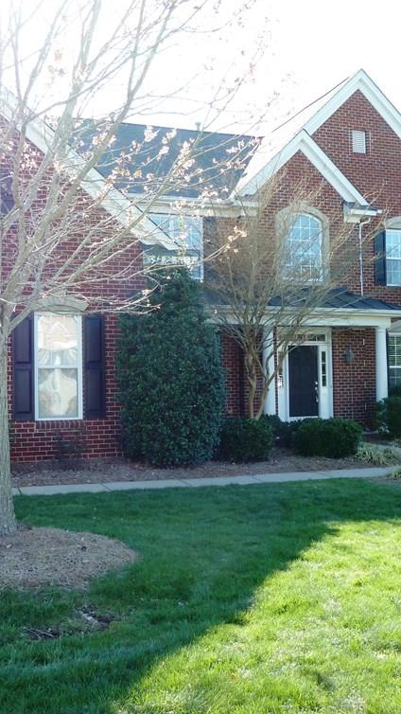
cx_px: 159
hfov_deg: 31.9
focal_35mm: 37
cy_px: 358
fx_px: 700
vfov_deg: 54.0
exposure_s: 1/200
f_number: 3.5
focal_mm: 4.1
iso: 100
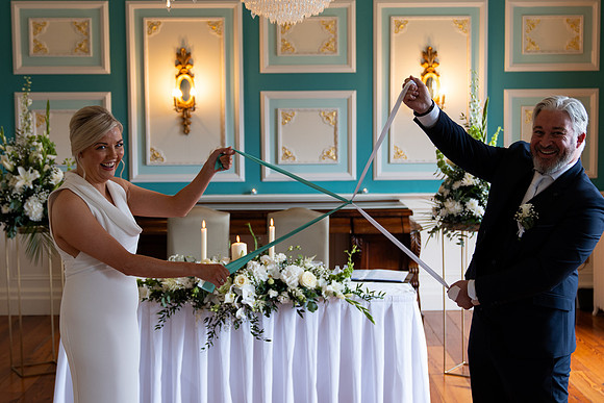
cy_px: 202
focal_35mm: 57
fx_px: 957
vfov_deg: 23.8
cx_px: 302
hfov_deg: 35.0
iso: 400
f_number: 2.8
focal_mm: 38
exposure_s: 1/160
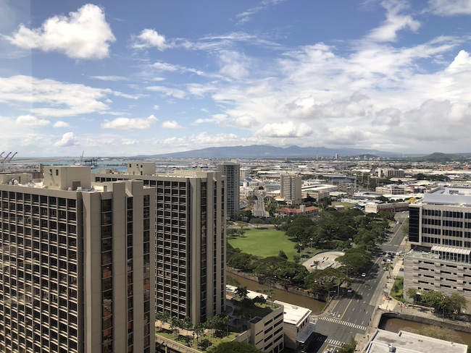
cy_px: 176
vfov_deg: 49.8
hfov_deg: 63.4
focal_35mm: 28
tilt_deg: -1.6
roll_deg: +0.6
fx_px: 381
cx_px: 236
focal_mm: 3.99
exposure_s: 1/558
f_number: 1.8
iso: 20
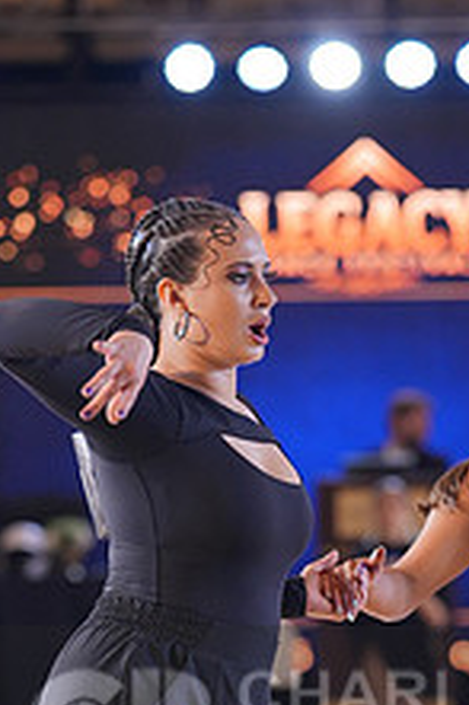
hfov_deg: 6.5
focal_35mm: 210
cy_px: 734
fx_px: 4110
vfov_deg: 9.7
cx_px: 436
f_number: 2
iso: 1000
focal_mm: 80
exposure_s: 1/500
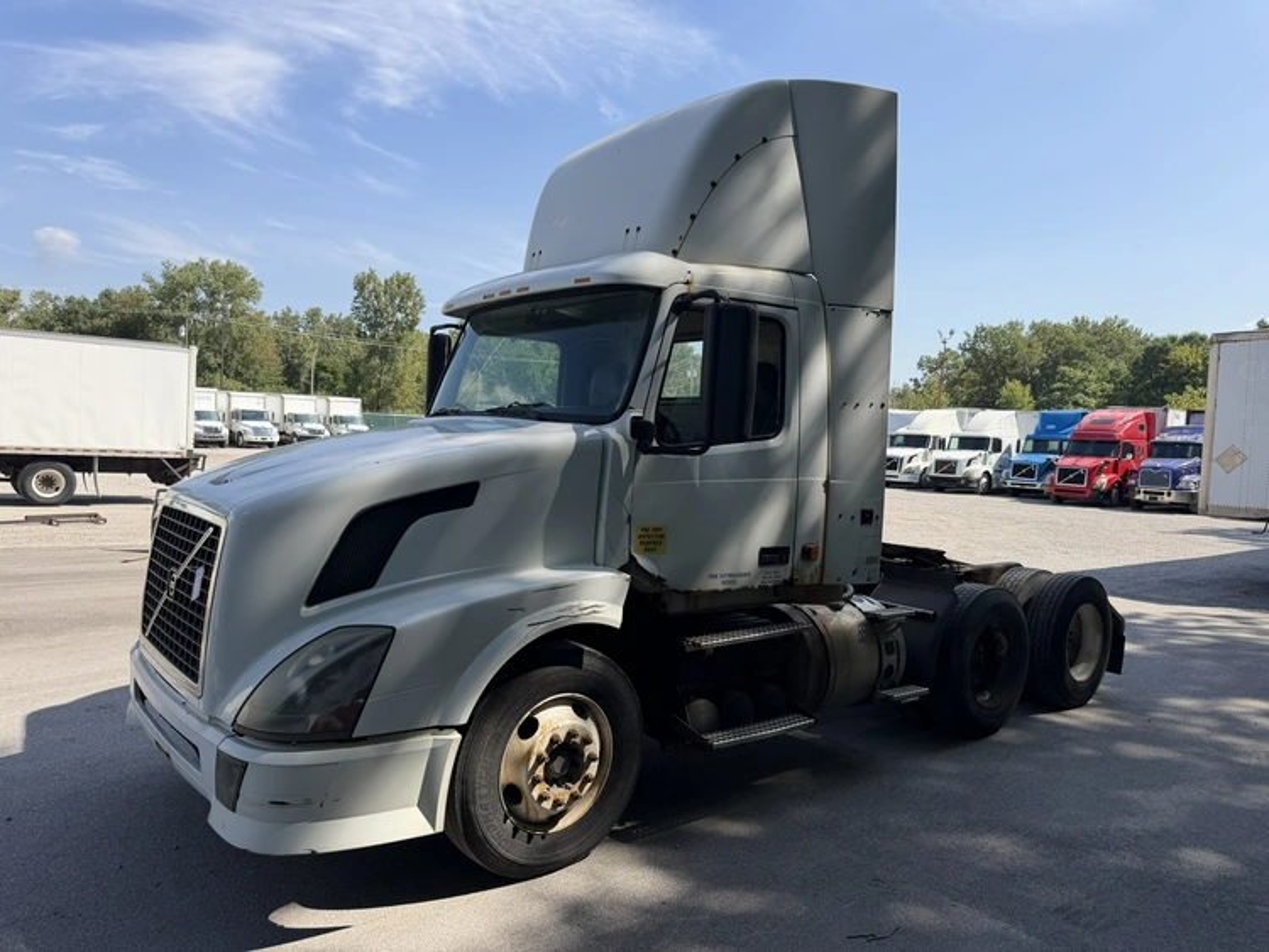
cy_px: 476
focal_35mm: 24
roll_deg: -2.6
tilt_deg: -2.2
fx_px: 880
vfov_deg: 56.8
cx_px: 634
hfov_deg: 71.6
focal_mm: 6.76
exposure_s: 1/2801
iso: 80
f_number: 1.78
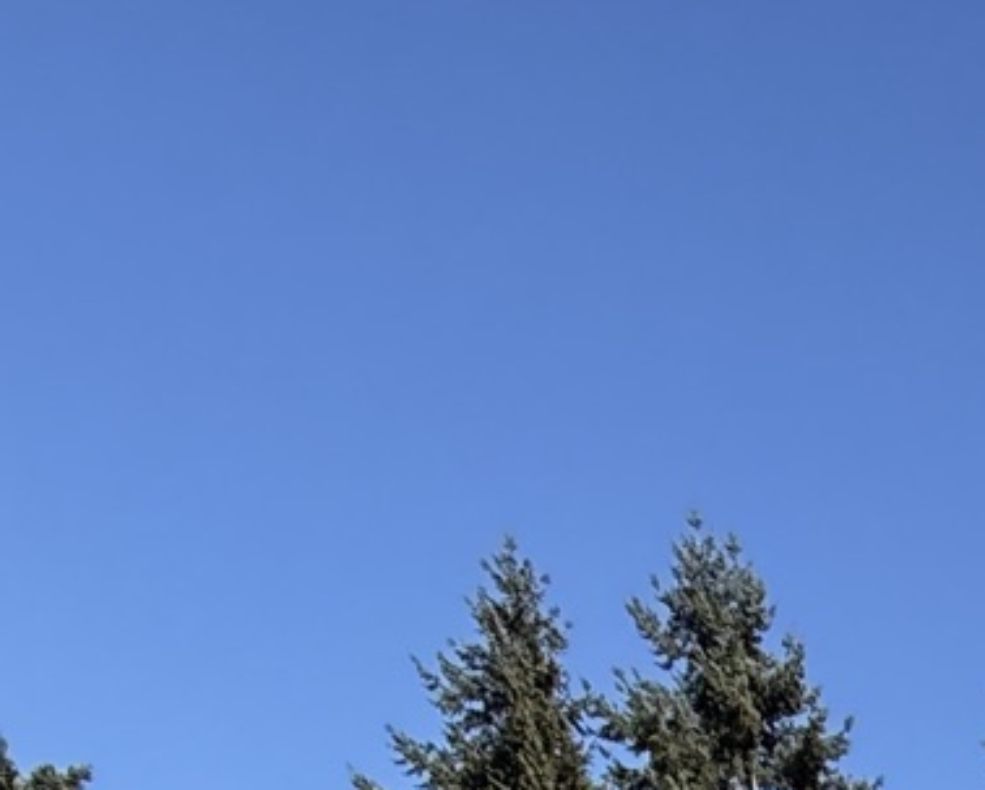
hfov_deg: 18.3
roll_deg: -0.4
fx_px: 2159
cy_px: 1971
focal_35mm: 74
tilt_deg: -9.7
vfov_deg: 13.7
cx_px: 1913
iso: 50
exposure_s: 1/1534
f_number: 2.2
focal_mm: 2.22
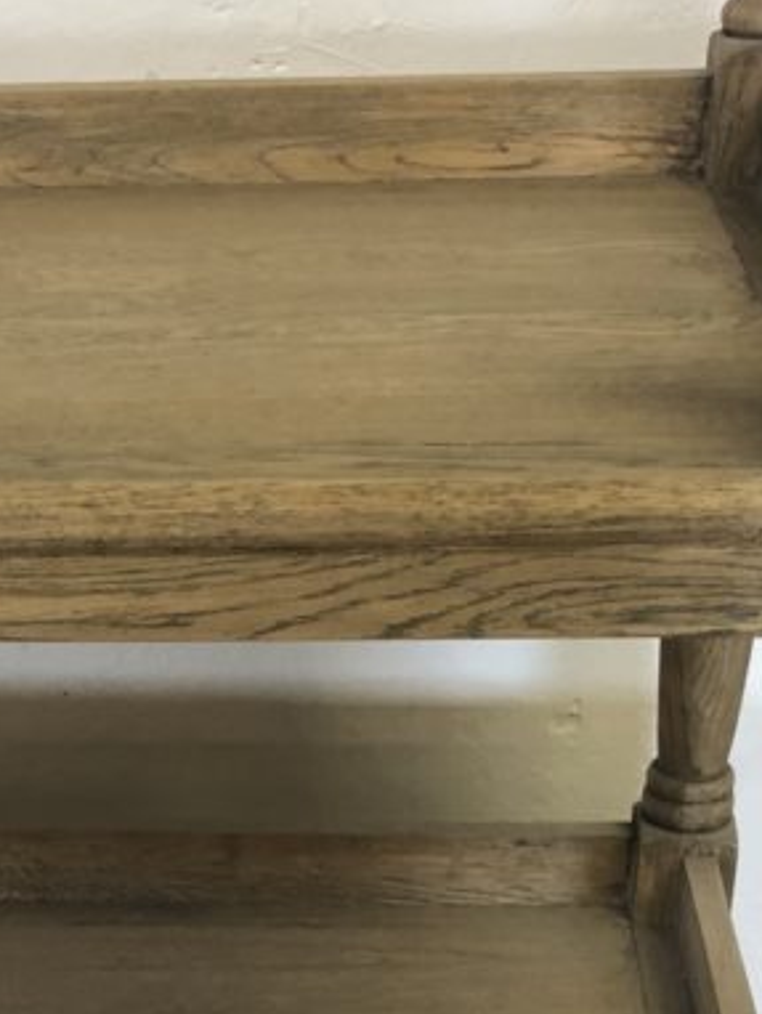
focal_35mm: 75
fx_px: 2199
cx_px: 127
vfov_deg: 24.7
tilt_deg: -31.7
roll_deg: +2.1
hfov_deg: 19.4
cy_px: 1035
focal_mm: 4
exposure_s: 1/17
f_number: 1.8
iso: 50
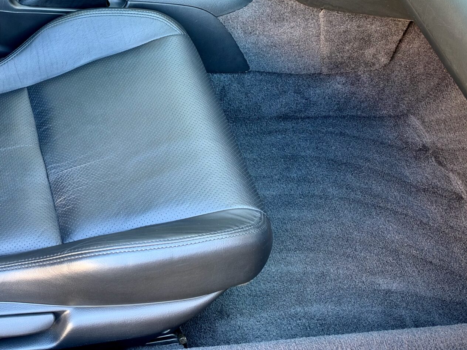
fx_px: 931
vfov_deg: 21.0
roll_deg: -6.0
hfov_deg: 27.1
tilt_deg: -39.6
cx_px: 41
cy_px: 50
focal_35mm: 69
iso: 400
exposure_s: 1/94
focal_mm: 6.93
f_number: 1.8
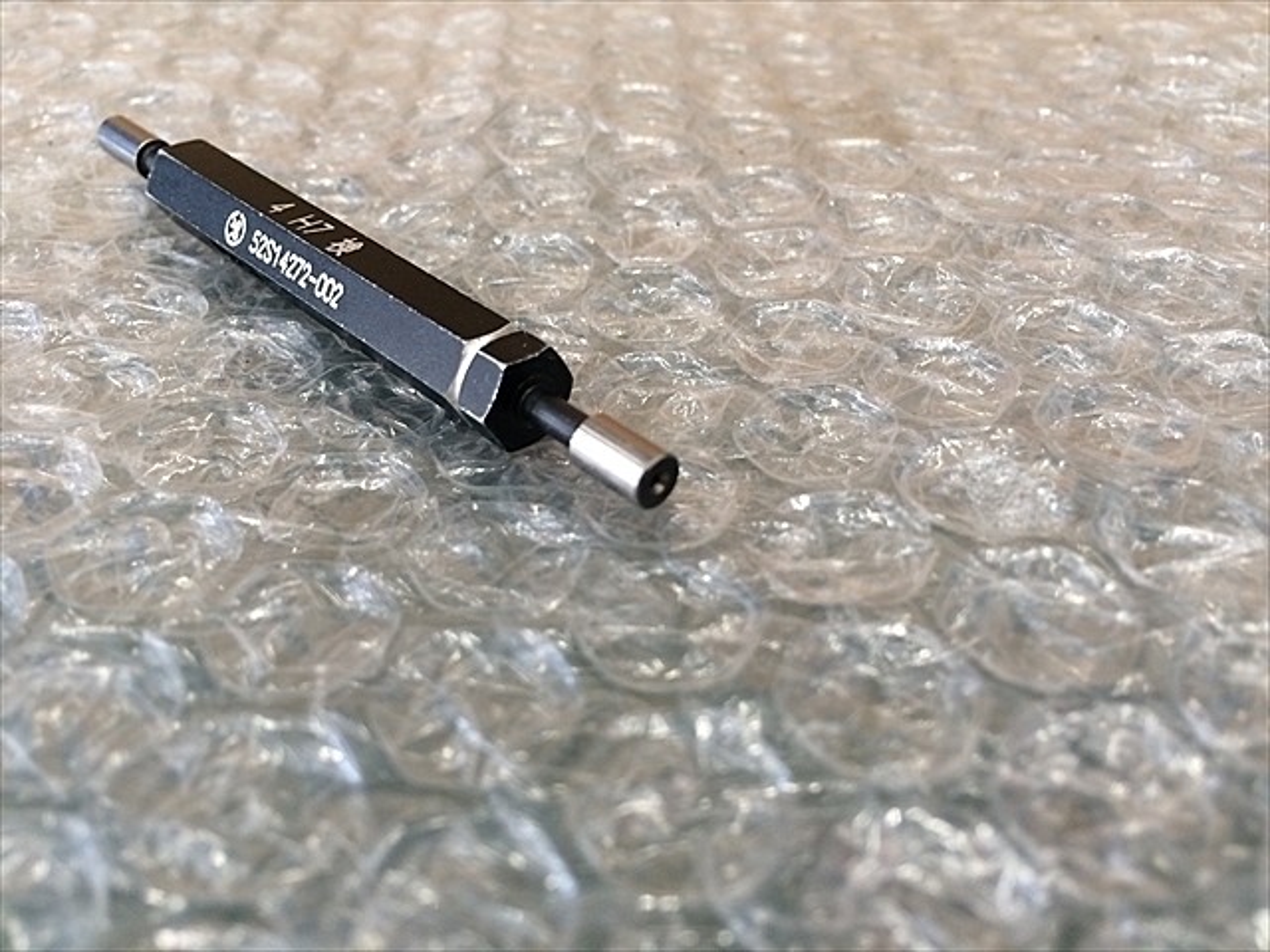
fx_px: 1064
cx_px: 635
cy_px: 476
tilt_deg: -38.6
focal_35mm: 29
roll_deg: +0.3
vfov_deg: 48.2
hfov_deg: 61.7
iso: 80
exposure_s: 1/30
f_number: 2.2
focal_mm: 4.15
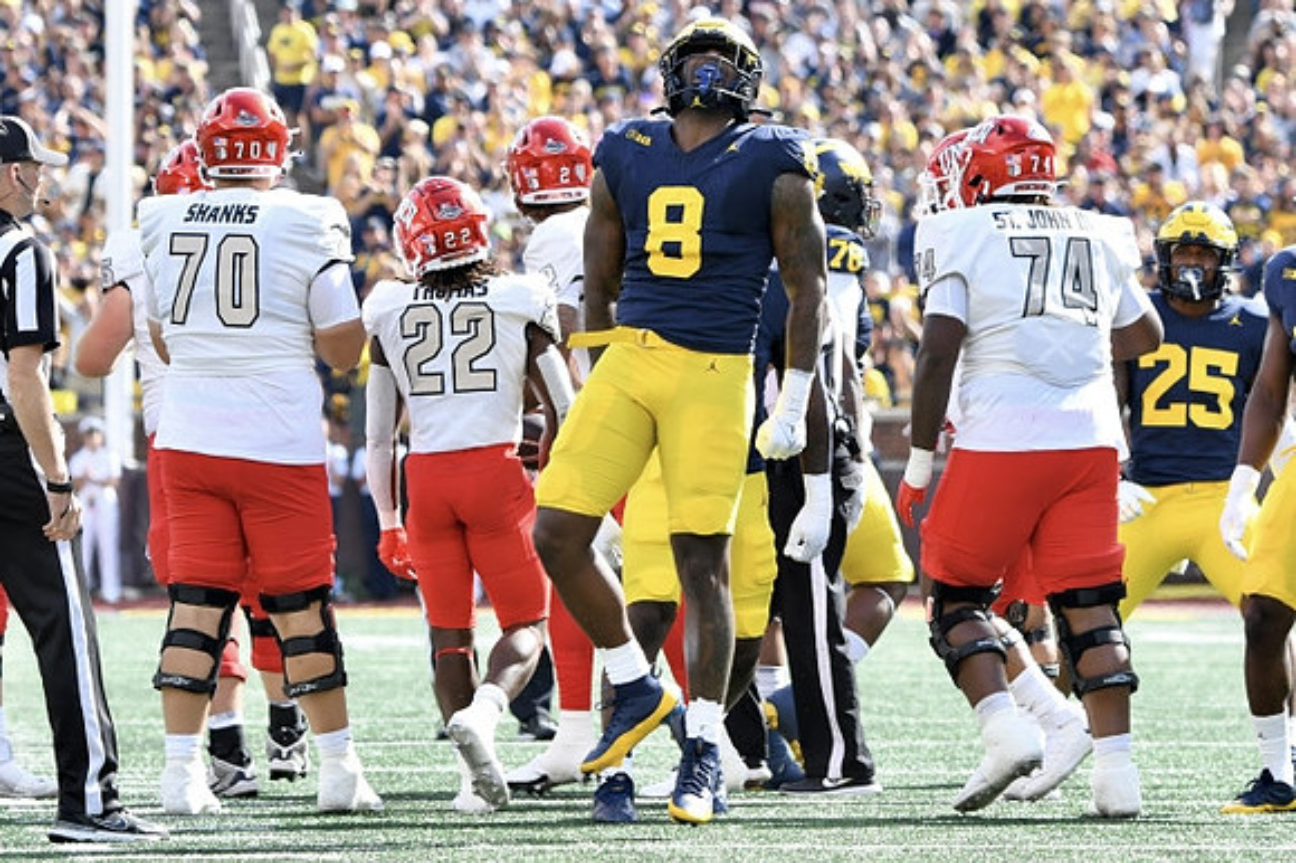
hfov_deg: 6.5
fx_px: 11333
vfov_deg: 4.4
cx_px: 648
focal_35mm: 315
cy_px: 432
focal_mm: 210
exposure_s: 1/1000
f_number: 5.3
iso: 640
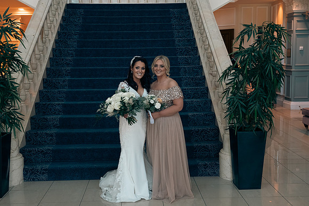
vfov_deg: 28.7
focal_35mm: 47
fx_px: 404
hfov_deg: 41.9
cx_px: 154
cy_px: 103
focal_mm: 45
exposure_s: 1/125
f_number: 5.6
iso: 1250
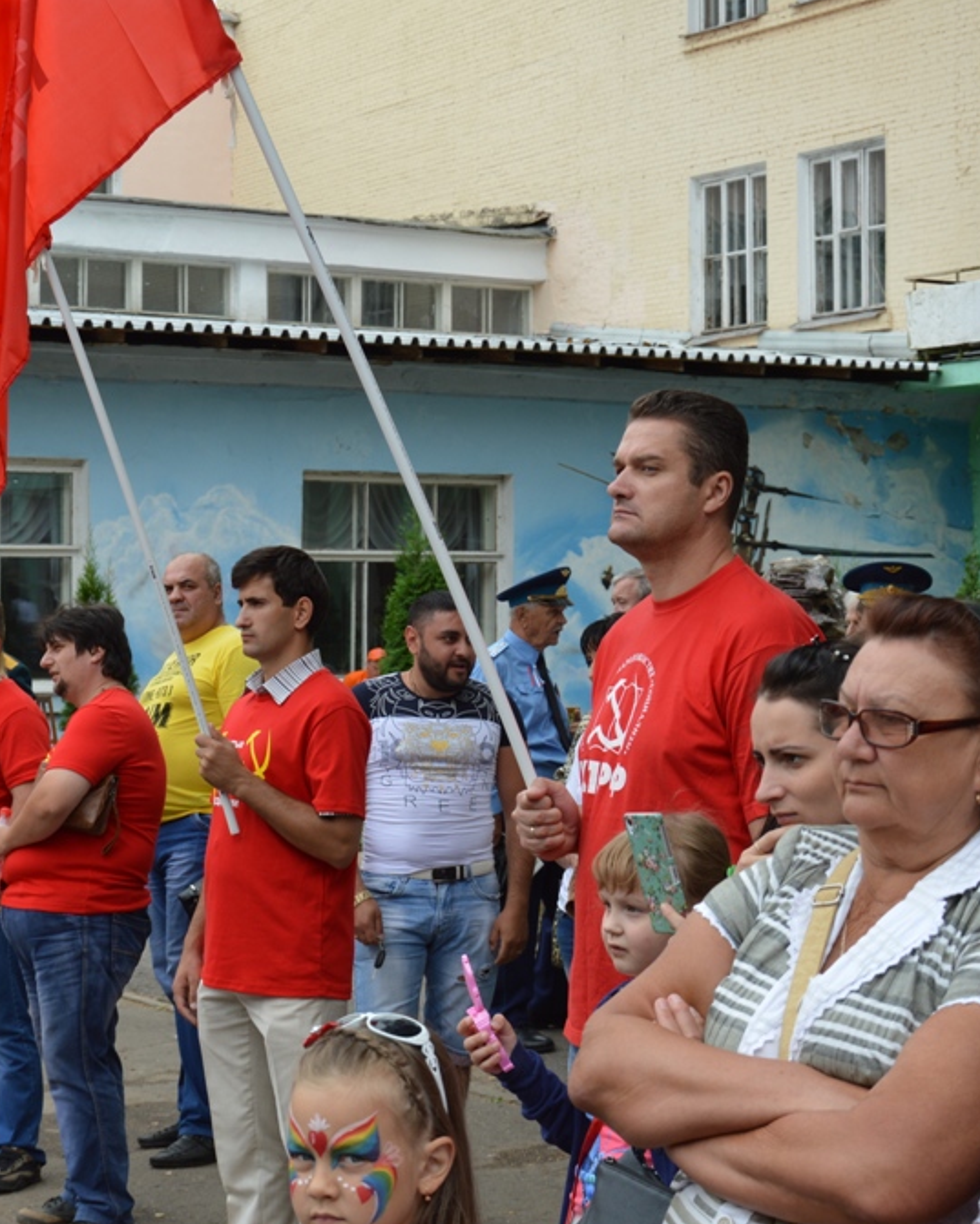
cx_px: 363
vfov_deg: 26.1
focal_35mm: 73
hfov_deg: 20.9
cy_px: 617
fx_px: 2646
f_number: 6.3
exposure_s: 1/160
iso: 100
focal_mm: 34
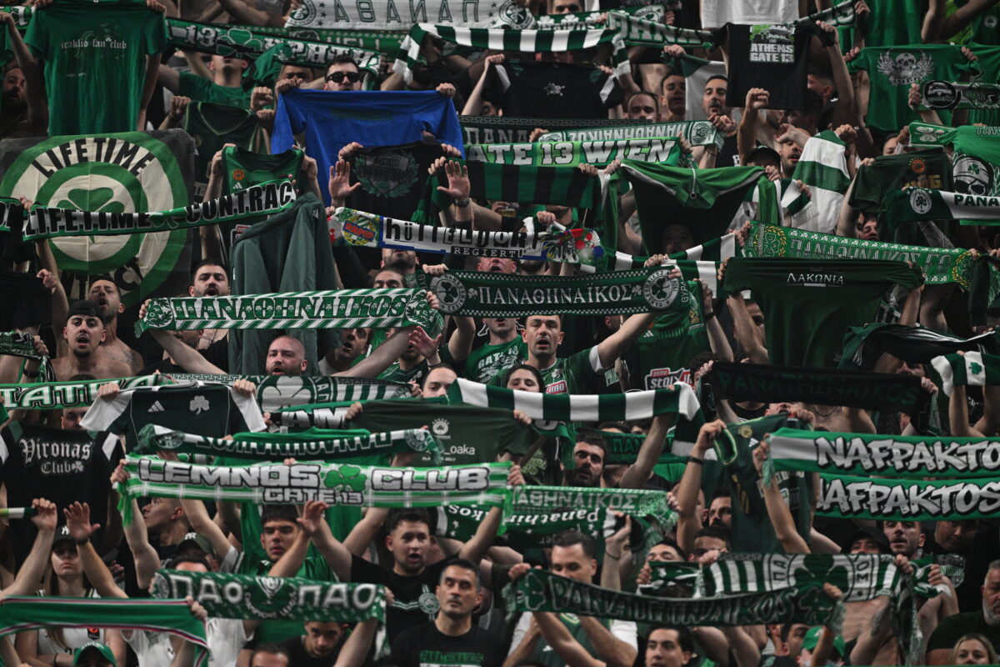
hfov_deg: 5.2
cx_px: 500
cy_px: 334
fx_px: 11110
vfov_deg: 3.4
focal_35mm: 400
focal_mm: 400
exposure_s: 1/1250
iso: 2500
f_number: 3.5
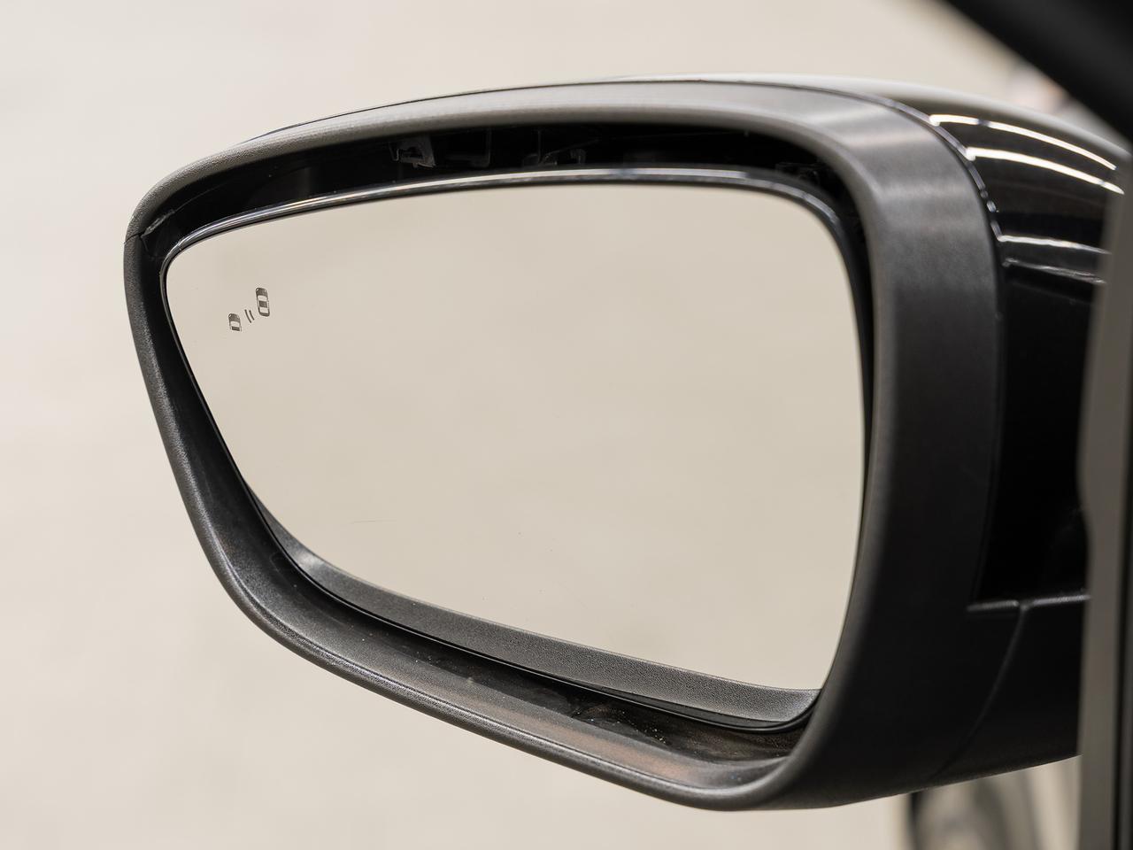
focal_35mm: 83
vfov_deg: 17.7
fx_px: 2731
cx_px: 443
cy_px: 424
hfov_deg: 23.4
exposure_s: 1/2.5
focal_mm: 70
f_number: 5.6
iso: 100
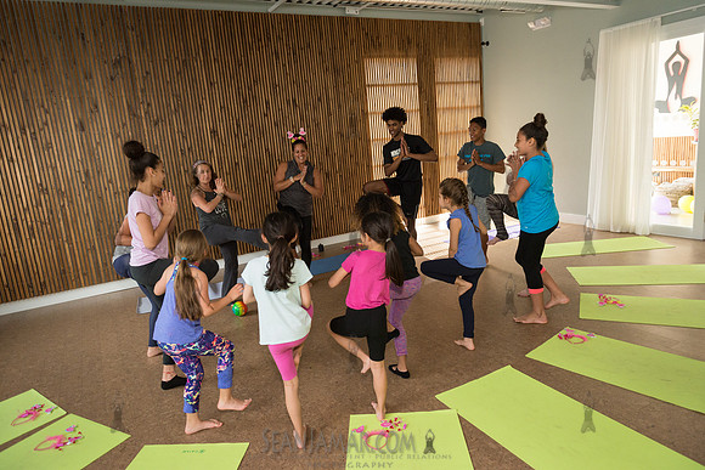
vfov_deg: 53.2
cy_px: 235
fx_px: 470
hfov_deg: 73.7
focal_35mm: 24
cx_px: 352
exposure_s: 1/640
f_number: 4
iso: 1600
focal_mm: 24
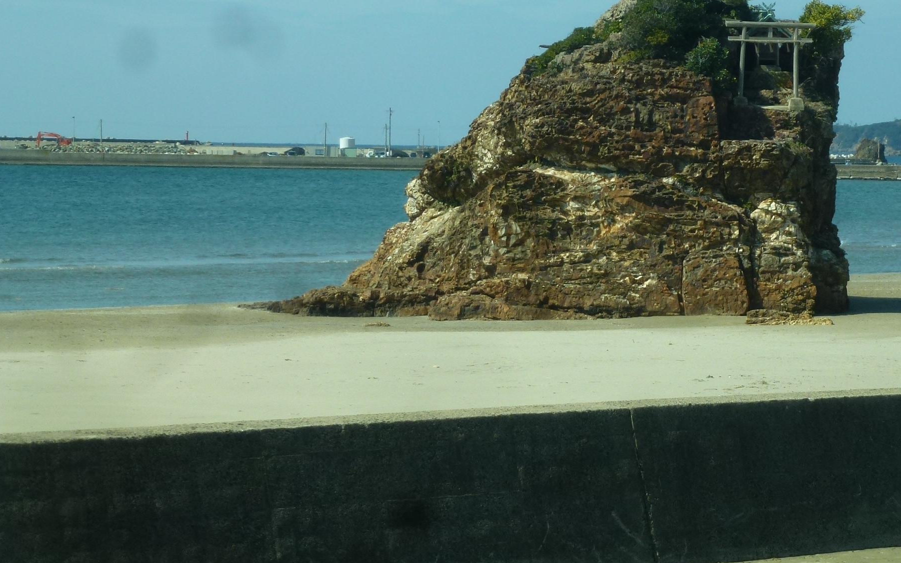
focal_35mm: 134
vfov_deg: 9.8
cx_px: 630
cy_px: 176
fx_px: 3290
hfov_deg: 15.5
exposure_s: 1/320
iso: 100
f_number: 4.9
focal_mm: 16
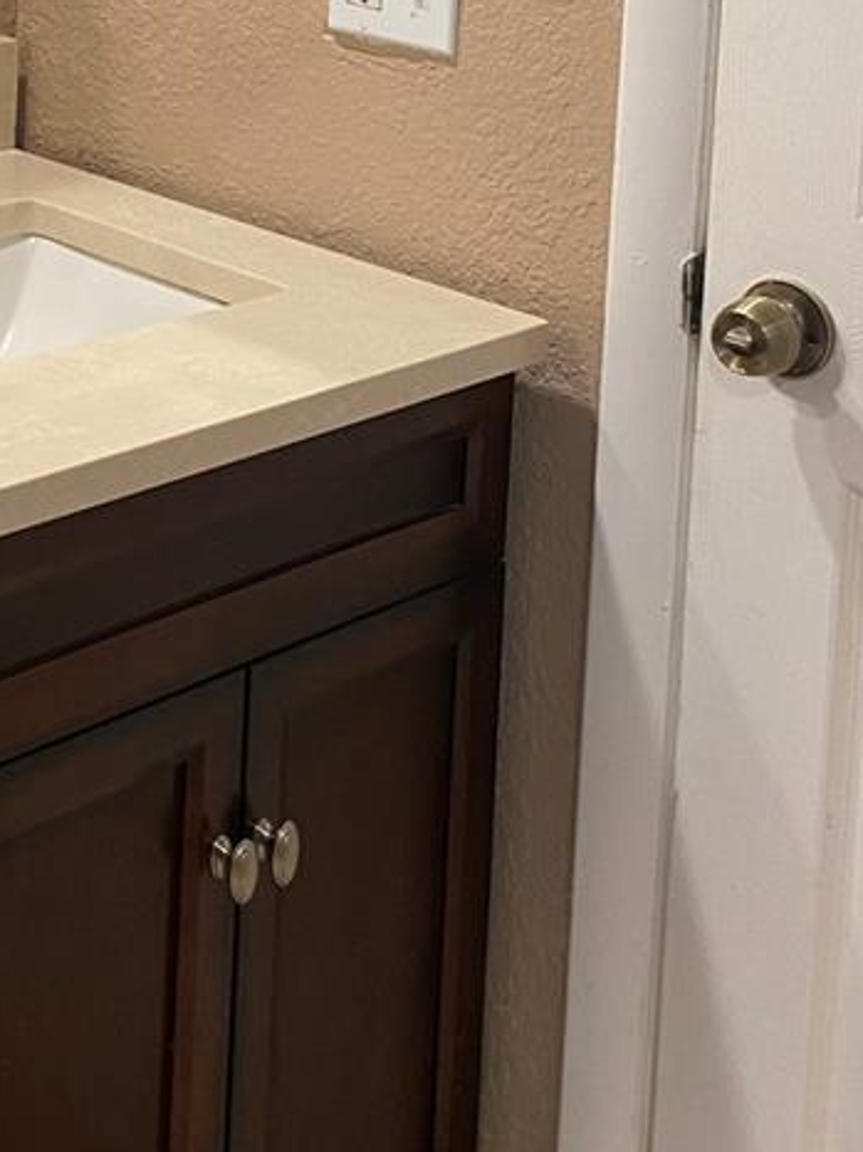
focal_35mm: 67
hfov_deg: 20.4
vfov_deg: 25.4
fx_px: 2229
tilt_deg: -1.5
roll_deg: -1.7
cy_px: -309
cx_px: -198
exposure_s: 1/60
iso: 80
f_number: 1.8
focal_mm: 4.25
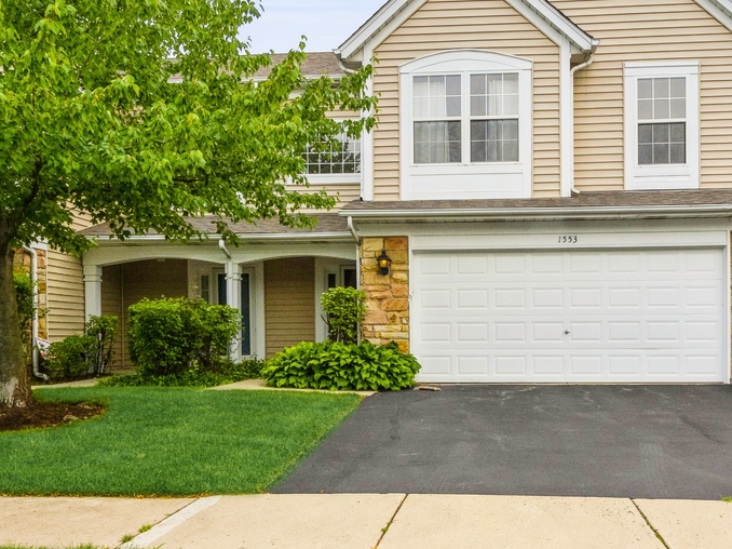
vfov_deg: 41.5
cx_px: 456
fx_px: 719
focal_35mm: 34
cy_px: 344
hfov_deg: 53.4
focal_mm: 8
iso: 400
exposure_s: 1/160
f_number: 7.1
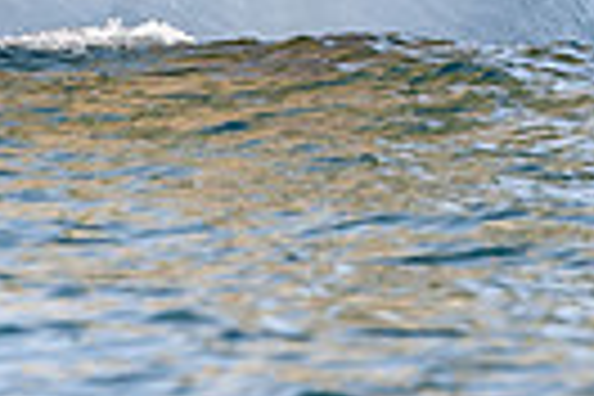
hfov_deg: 1.4
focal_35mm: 1456
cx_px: 219
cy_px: -360
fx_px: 24022
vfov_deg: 0.9
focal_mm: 300
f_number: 5
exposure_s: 1/2000
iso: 250
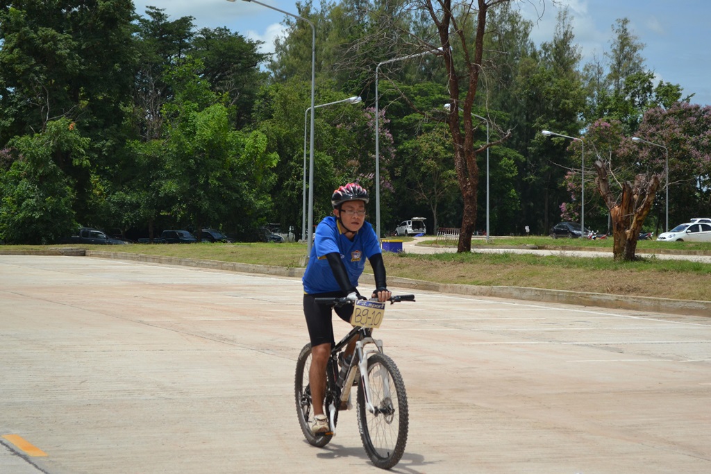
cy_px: 237
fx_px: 1629
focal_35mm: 82
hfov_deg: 24.6
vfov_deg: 16.6
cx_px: 356
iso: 400
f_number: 6.3
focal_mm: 55
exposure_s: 1/1600
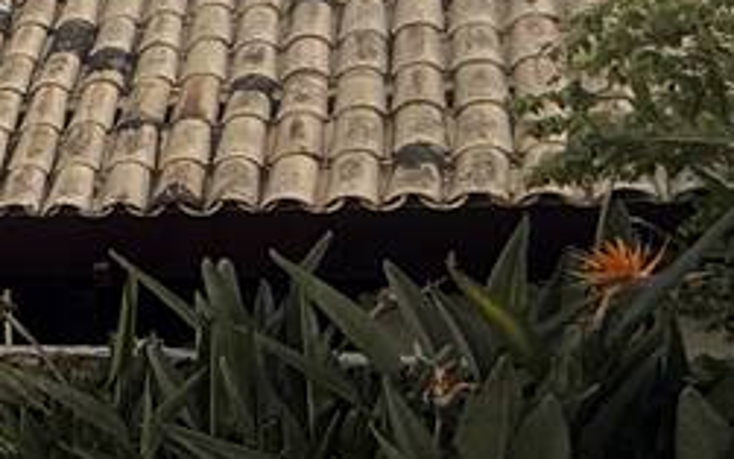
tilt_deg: +2.2
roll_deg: +1.5
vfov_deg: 15.4
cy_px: 181
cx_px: -983
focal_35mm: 85
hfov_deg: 15.2
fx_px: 1701
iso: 50
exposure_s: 1/864
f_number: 2.2
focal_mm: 2.22
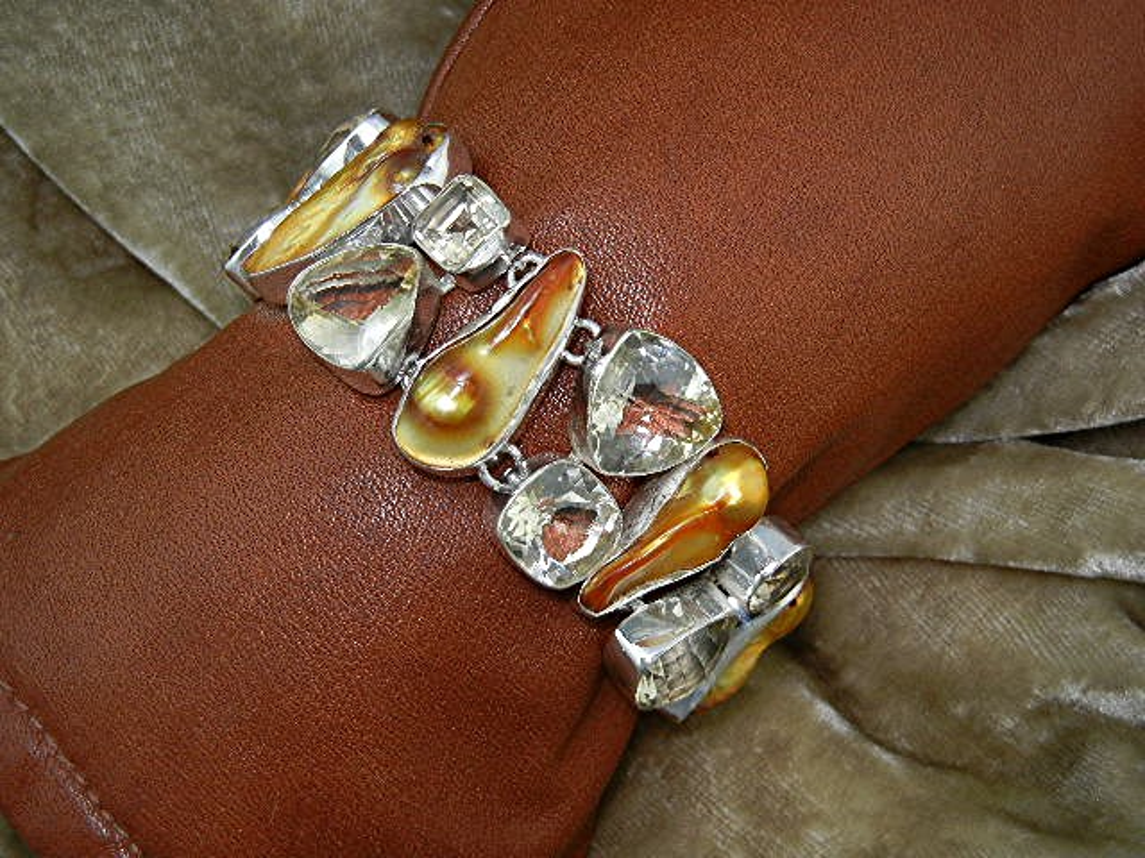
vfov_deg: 28.0
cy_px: 429
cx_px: 572
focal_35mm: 52
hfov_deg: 36.8
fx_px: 1720
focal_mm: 9.3
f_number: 3.9
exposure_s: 1/30
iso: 226
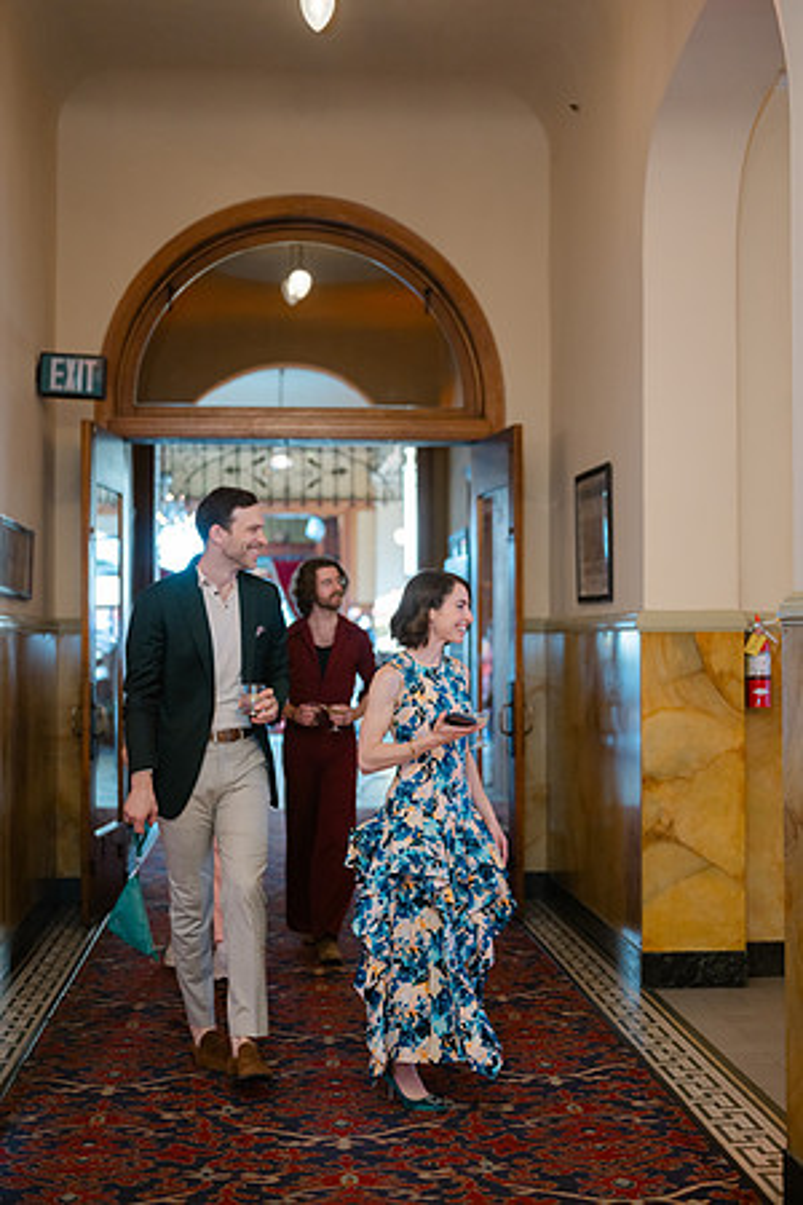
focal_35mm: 50
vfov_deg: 39.6
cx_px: 402
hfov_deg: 27.0
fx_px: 1673
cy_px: 602
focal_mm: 50
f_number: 2
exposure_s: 1/125
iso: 320
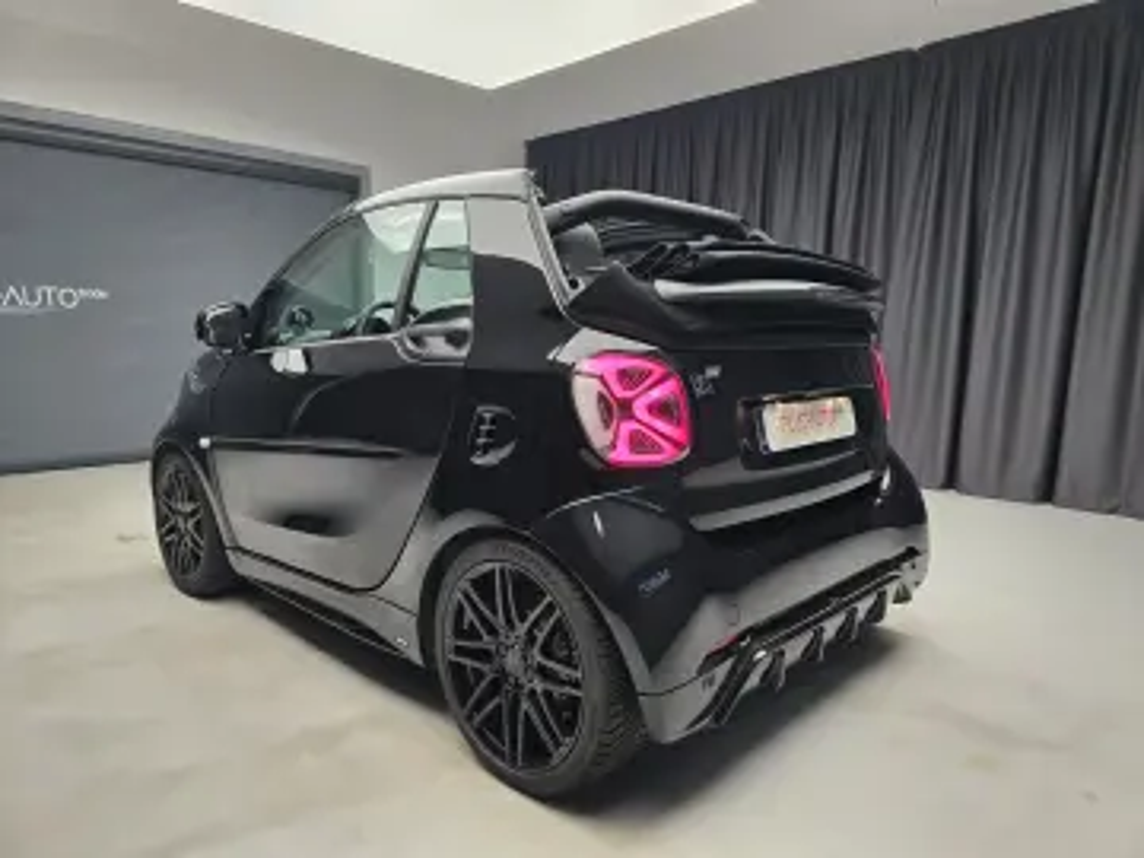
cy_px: 429
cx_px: 572
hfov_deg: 73.9
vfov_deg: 58.9
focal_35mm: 23
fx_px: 760
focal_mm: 6.3
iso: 40
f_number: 1.7
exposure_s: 1/50.5
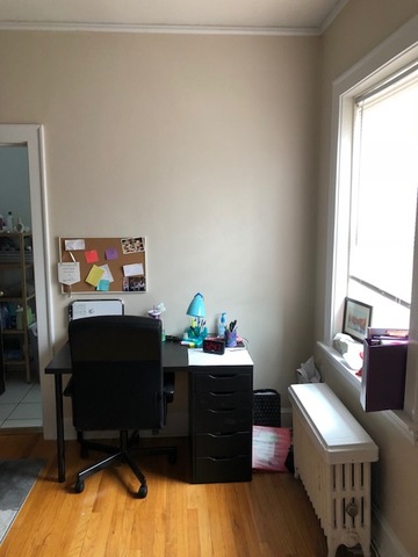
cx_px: 209
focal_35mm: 28
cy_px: 278
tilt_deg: -8.2
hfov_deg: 49.7
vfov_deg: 63.4
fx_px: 451
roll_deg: +0.5
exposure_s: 1/20
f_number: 1.8
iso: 40
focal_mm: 3.99
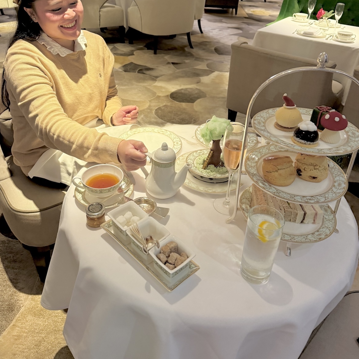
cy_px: 119
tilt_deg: -24.4
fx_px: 340
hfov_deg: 55.6
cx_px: 177
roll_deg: -2.2
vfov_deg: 54.5
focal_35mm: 29
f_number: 1.78
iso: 320
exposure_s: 1/50
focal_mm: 6.76
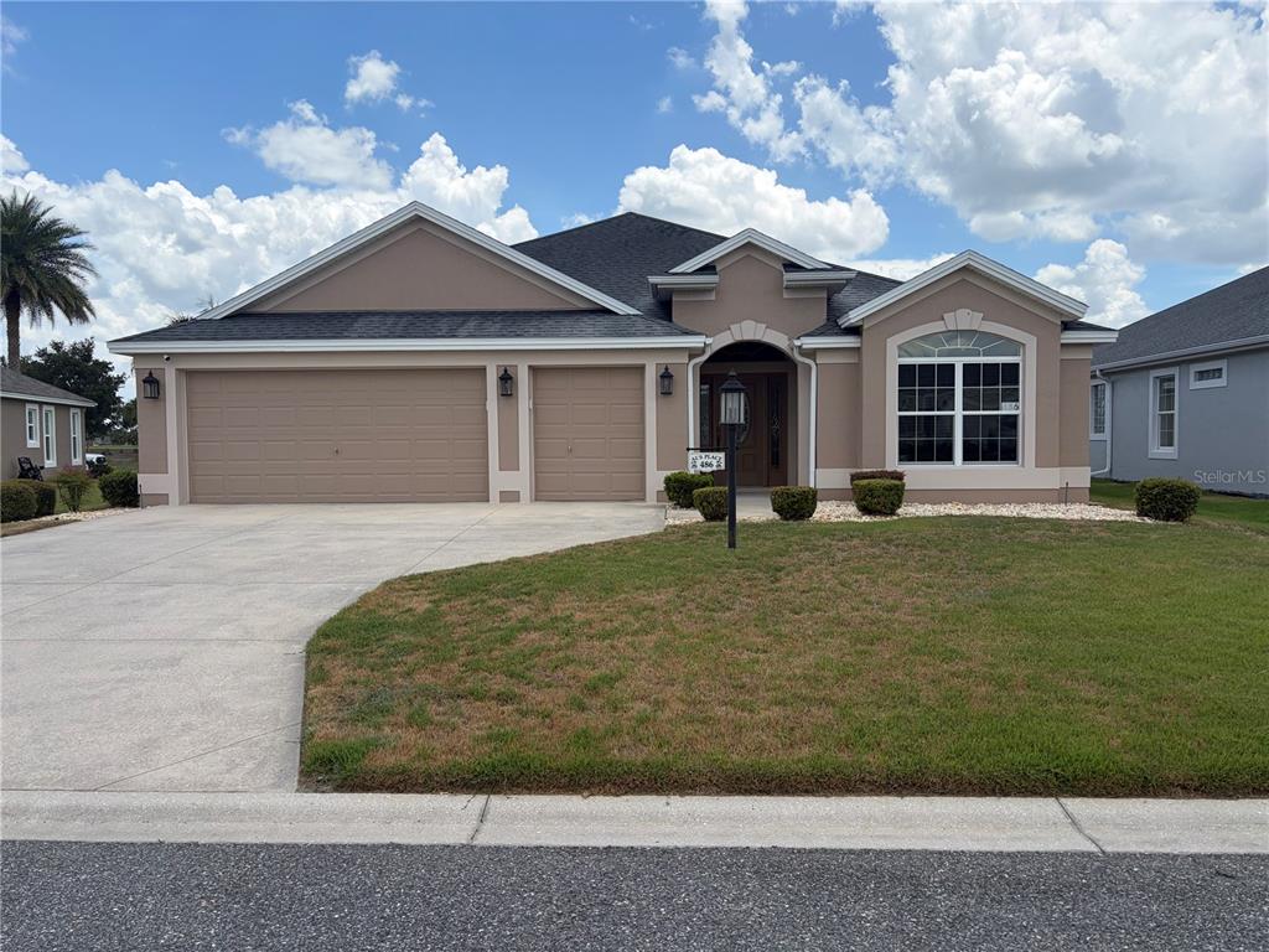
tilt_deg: -3.7
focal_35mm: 26
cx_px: 634
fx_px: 953
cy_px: 476
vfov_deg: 53.1
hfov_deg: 67.3
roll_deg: +0.5
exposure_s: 1/3623
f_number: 1.6
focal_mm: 5.96
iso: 50
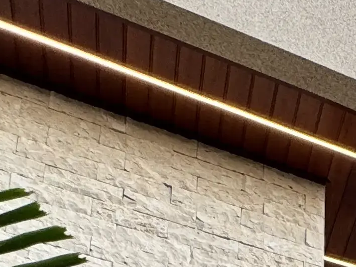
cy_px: 695
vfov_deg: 12.8
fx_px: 812
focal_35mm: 79
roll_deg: +3.6
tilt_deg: +15.2
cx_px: 560
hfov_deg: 20.5
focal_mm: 2.22
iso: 40
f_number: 2.2
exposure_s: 1/228
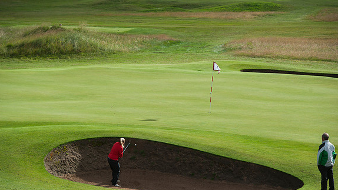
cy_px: 112
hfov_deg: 14.5
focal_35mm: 148
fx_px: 1327
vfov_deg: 8.2
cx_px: 168
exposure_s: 1/1250
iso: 400
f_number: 5.6
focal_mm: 140
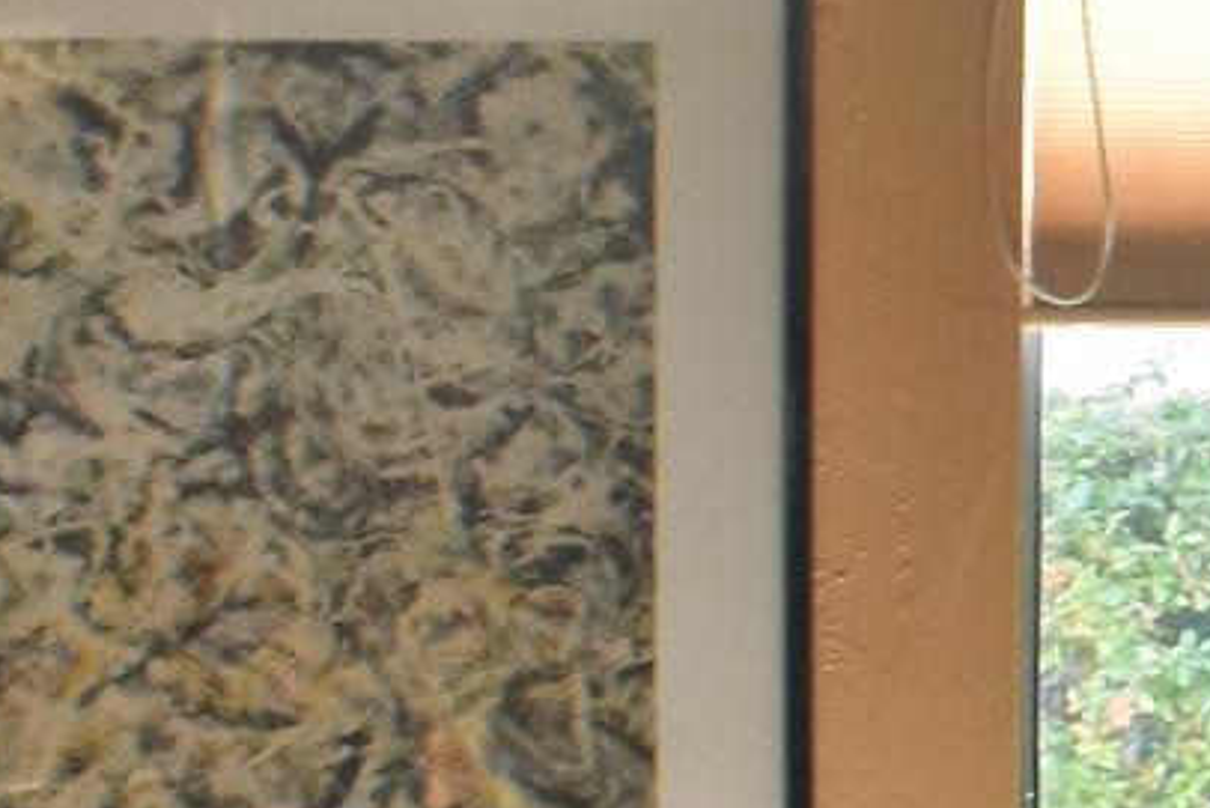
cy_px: 197
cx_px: 2809
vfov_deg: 5.2
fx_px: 8943
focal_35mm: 266
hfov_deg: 7.3
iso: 800
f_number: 5.6
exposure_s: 1/125
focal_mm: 24
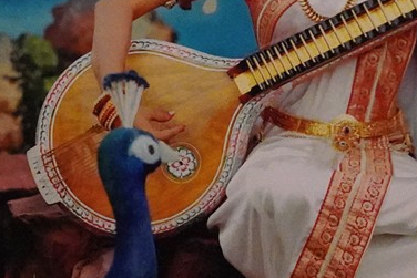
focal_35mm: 202
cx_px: 372
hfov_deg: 10.1
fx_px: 2341
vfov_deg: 6.8
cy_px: 71
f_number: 8
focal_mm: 38
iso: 12800
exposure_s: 1/100
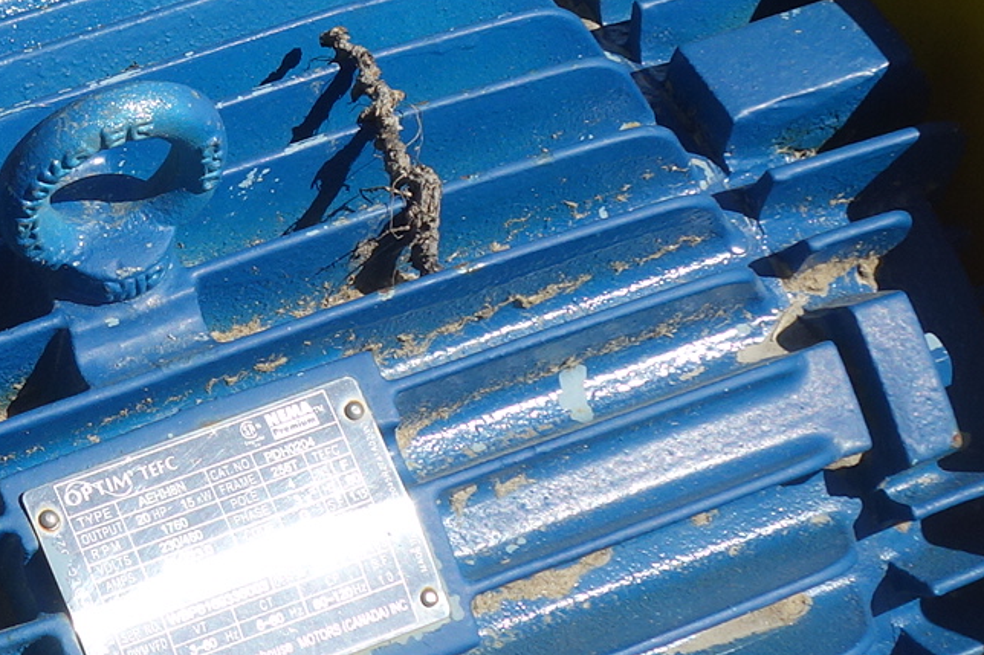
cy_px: 174
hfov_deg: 14.3
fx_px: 3716
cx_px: -387
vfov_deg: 10.1
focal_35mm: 136
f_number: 5.6
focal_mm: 11.89
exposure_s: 1/640
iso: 125
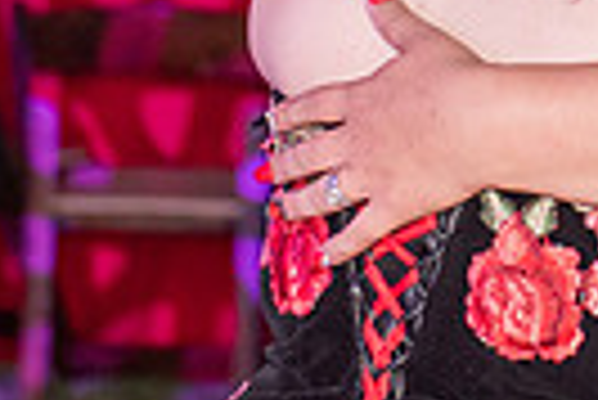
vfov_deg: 4.4
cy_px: -384
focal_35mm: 306
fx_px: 5088
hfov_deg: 6.7
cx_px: 778
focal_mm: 70
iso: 1600
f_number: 3.5
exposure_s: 1/200
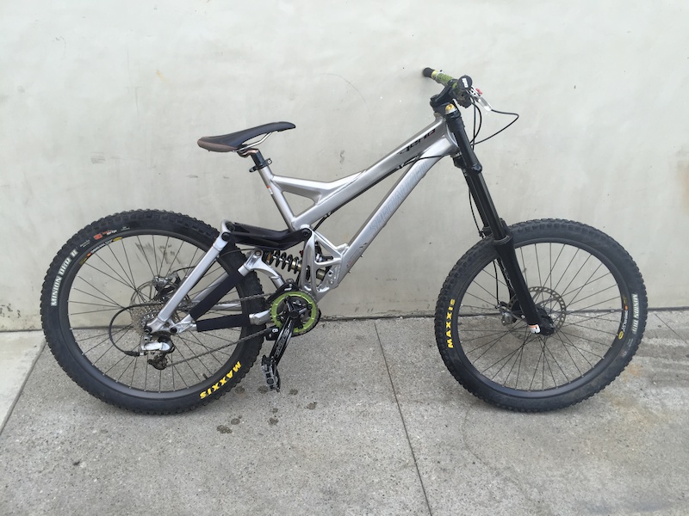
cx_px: 344
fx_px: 577
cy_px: 258
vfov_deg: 48.2
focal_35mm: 29
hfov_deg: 61.7
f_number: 2.2
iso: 32
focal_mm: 4.15
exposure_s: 1/163
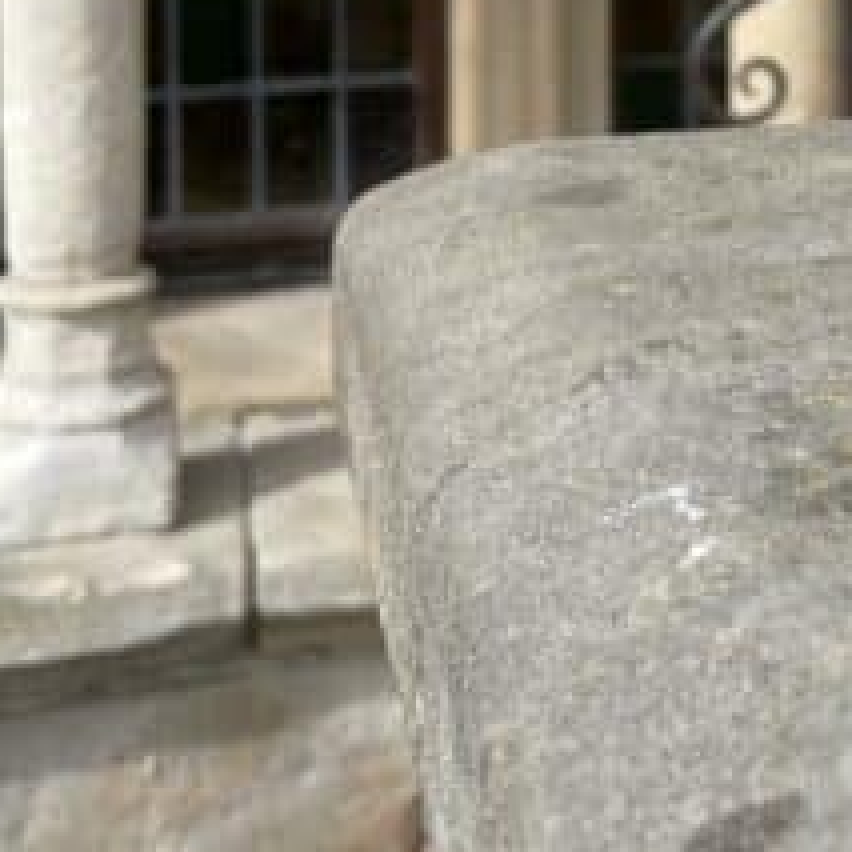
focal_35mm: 83
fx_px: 2311
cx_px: 1084
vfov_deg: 19.4
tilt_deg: -2.1
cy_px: -236
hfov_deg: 19.4
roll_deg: +0.1
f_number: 1.6
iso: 32
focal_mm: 4.2
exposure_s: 1/1916
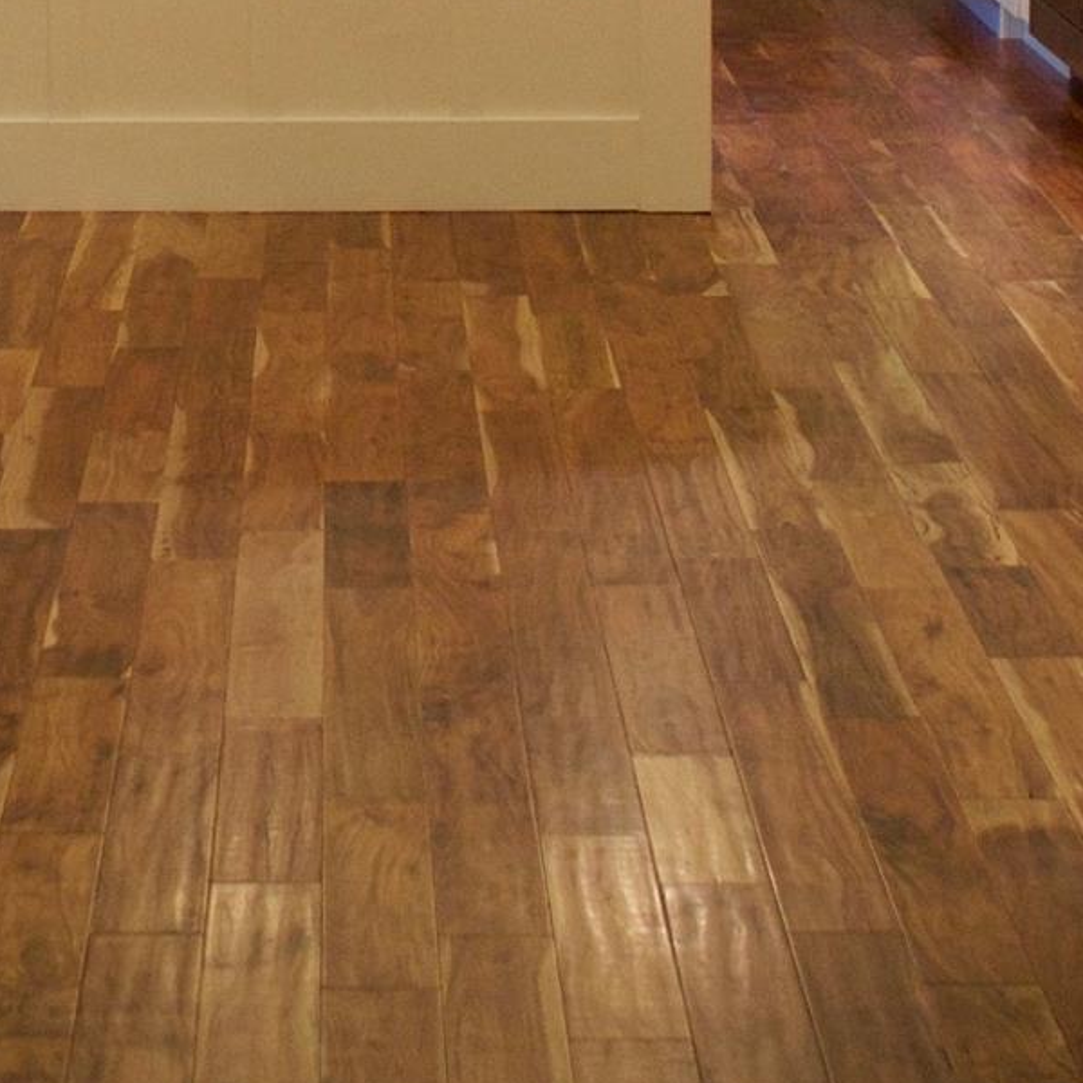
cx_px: 217
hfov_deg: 15.1
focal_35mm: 115
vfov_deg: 14.4
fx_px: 4071
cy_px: -408
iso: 800
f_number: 3.5
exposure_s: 1/50
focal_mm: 24
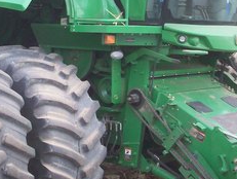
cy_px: 26
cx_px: 55
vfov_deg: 16.8
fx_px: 597
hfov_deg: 22.2
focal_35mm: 87
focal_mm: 6.2
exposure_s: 1/128
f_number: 2.8
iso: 128
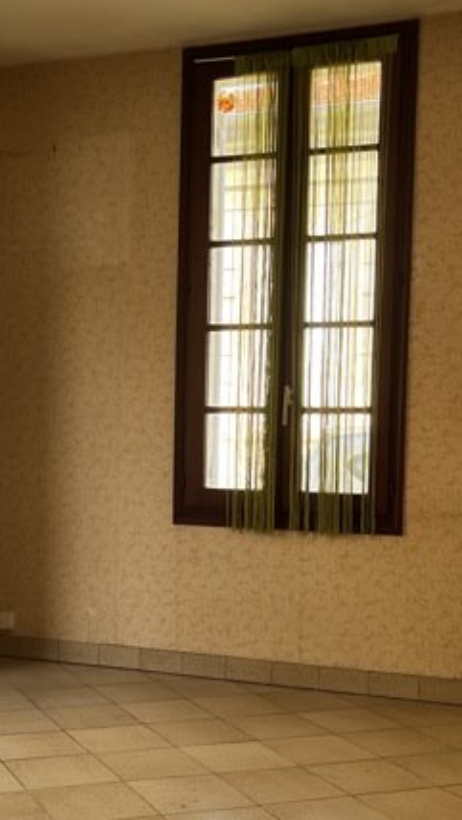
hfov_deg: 22.2
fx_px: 1153
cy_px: 490
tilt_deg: -3.7
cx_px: 63
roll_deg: -0.7
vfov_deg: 39.0
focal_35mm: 53
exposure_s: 1/266
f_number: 1.6
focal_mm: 5.1
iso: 40
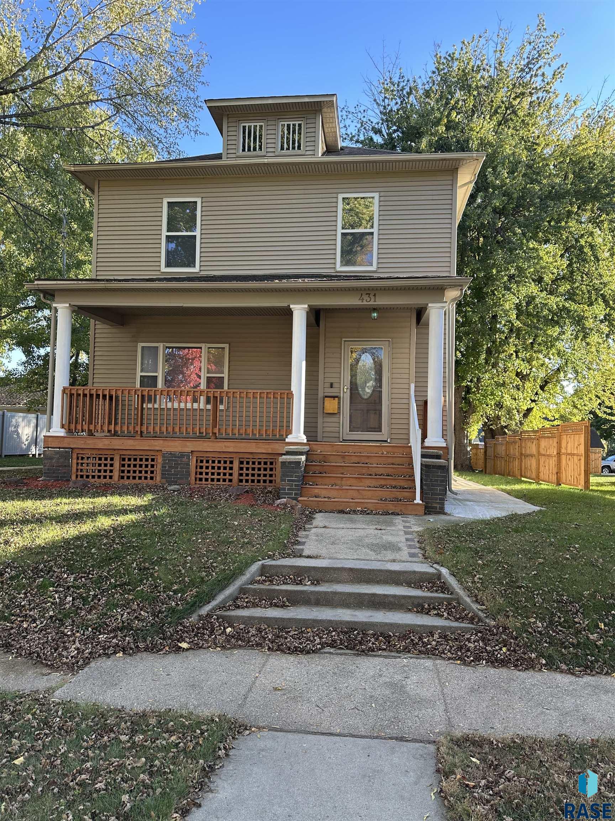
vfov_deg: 71.6
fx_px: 569
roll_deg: -2.2
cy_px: 410
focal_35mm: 24
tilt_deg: +4.4
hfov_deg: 56.8
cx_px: 308
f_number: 1.78
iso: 80
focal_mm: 6.86
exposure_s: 1/345
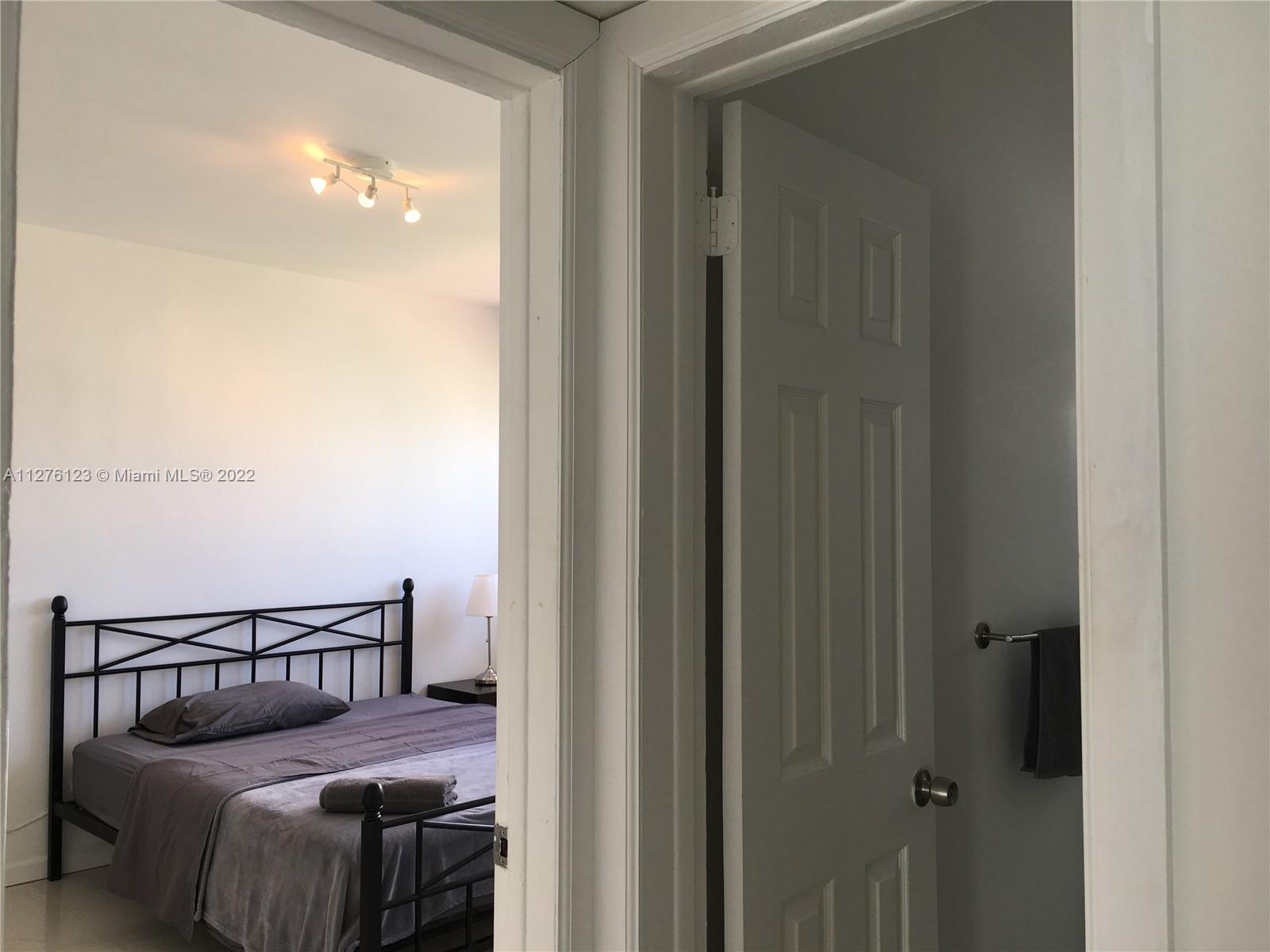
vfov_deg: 48.2
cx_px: 635
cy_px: 476
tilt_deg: +3.3
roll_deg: -1.0
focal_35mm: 29
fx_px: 1064
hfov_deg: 61.7
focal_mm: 4.15
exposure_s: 1/60
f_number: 2.2
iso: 25
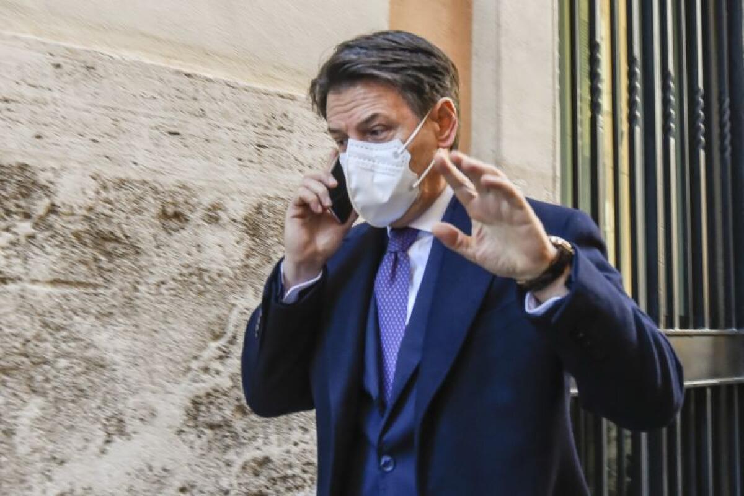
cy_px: 248
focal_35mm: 40
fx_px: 827
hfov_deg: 48.5
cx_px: 372
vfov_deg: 33.4
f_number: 5.6
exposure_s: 1/200
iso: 2500
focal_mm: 40
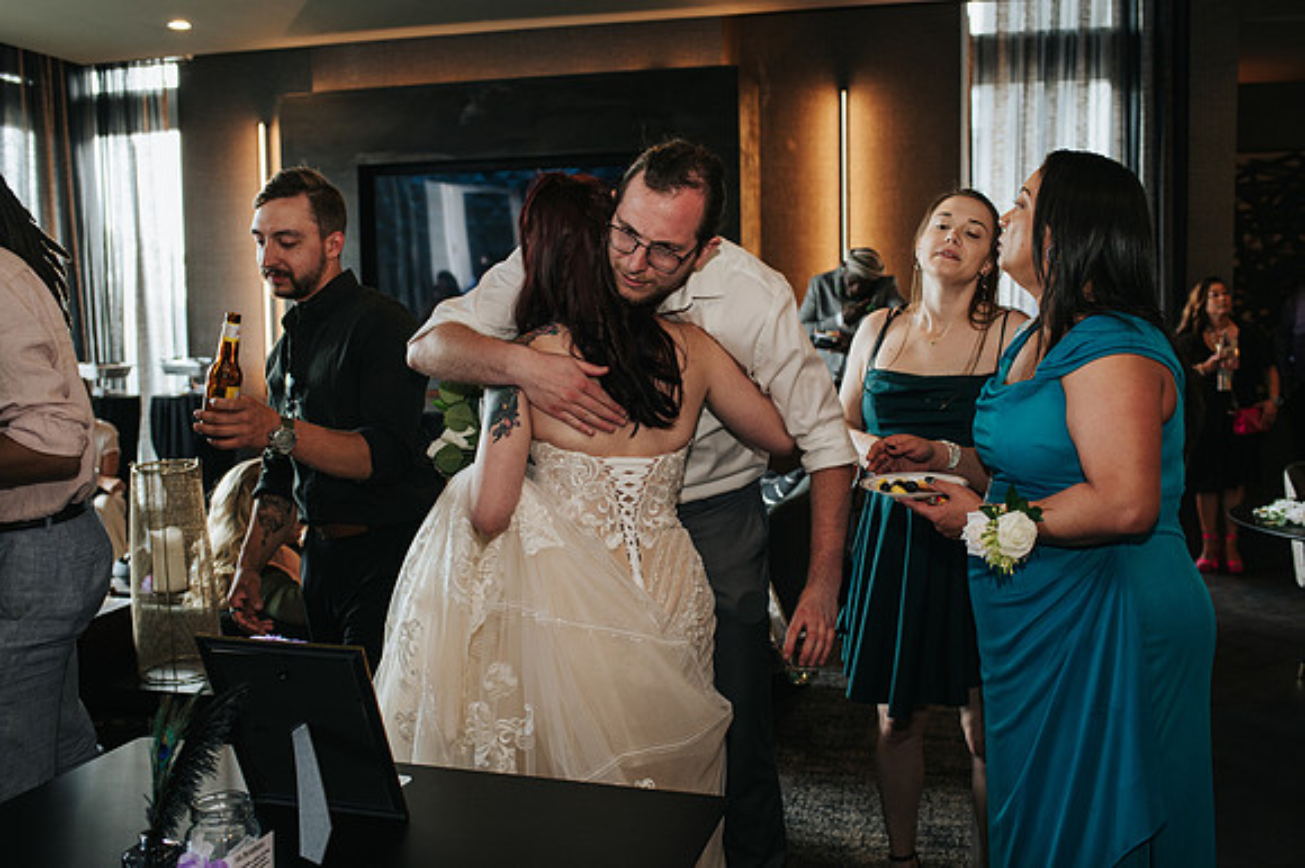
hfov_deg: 54.5
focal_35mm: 35
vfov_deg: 37.8
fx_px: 1268
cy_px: 434
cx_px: 652
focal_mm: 35
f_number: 3.5
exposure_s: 1/200
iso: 1000
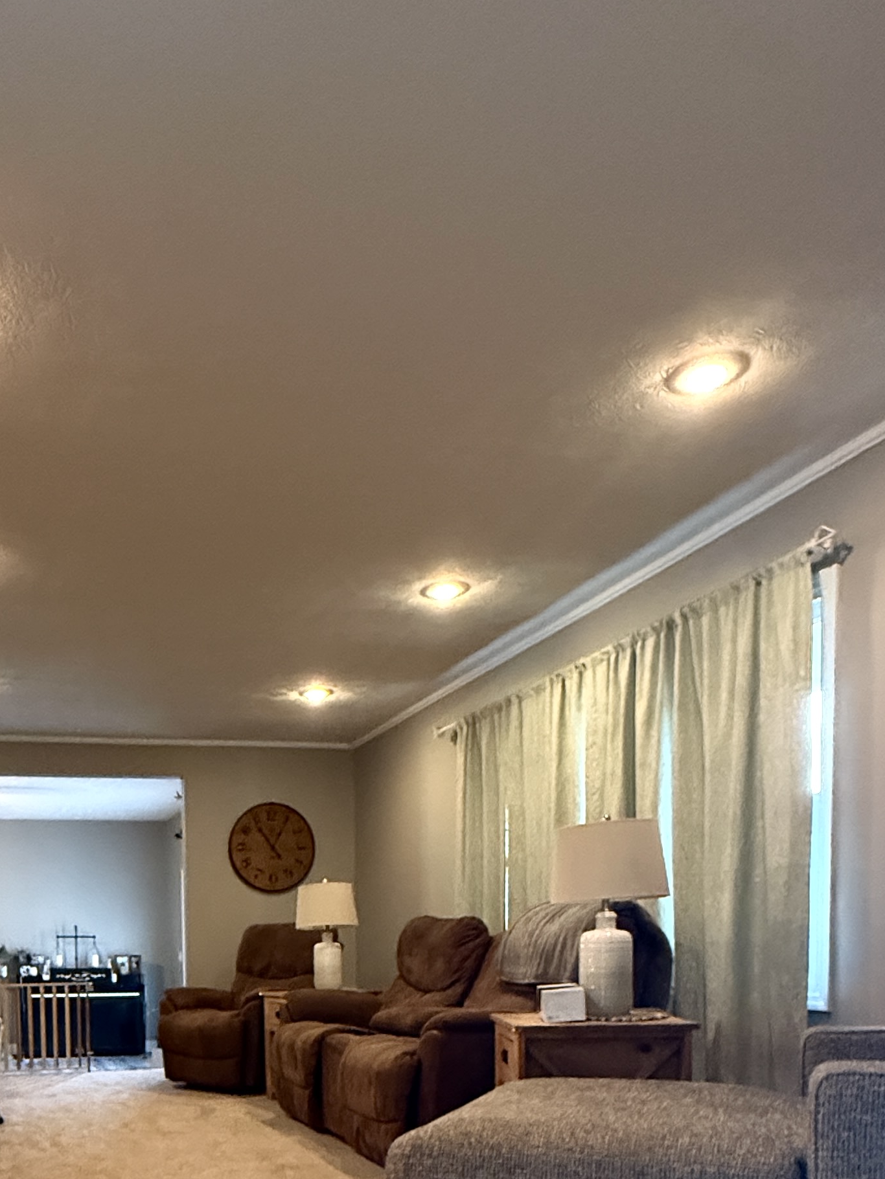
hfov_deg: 44.1
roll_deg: +0.1
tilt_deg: -0.7
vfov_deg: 52.2
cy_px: 1034
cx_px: 231
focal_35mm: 31
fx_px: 1057
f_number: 2.2
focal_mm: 2.22
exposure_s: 1/60
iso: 1000
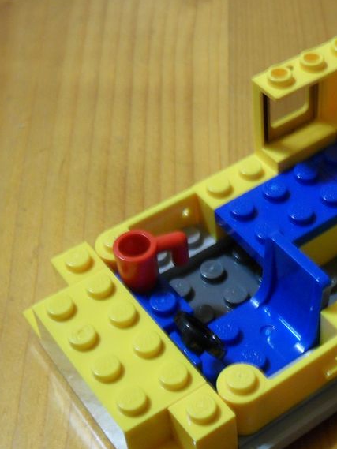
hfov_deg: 23.0
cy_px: 224
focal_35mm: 63
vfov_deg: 30.7
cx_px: 259
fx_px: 817
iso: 200
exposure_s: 1/4
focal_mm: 6.2
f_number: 2.8
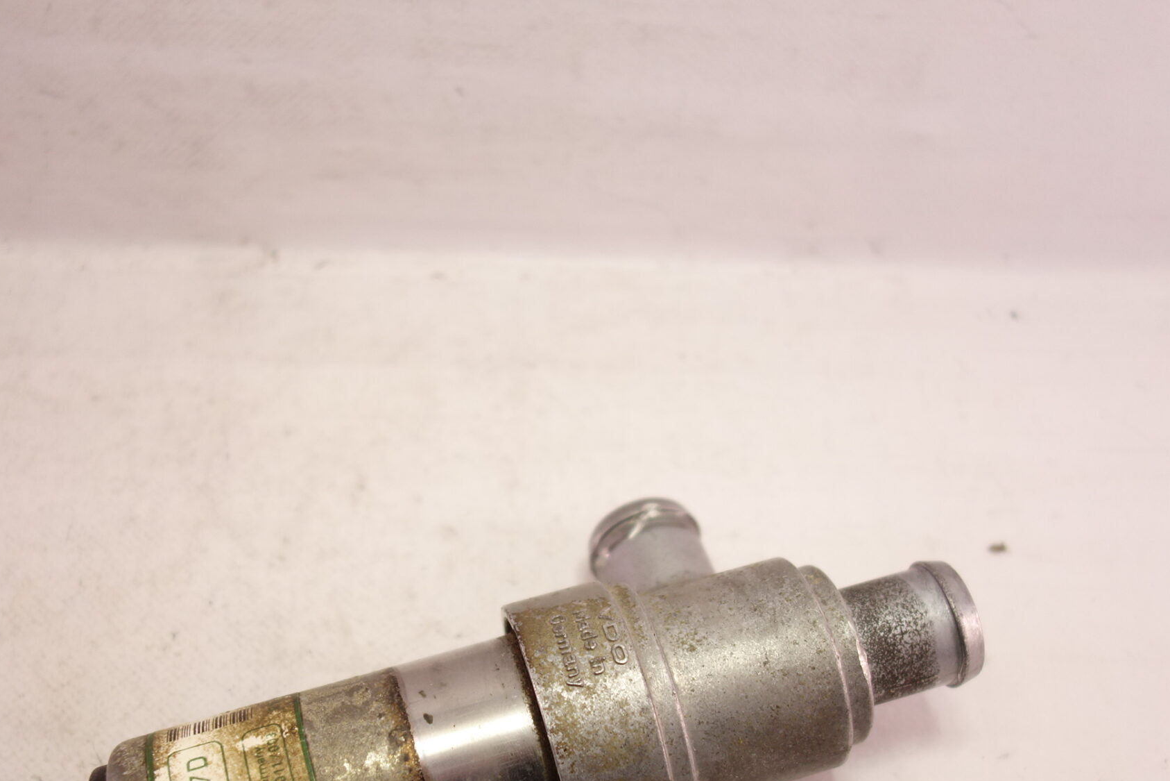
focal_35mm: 44
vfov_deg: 30.2
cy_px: 537
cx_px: 533
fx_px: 1430
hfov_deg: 44.5
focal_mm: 10.63
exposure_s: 1/40
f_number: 2
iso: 200
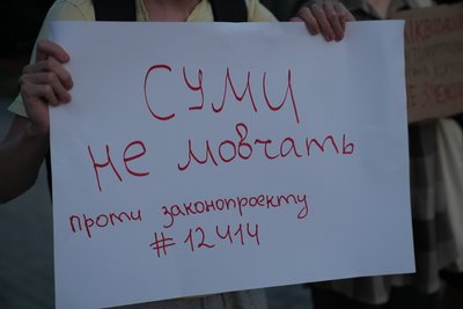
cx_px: 232
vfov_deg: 19.5
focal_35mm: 70
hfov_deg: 28.8
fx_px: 901
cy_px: 154
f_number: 3.2
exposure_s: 1/50
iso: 800
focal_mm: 70
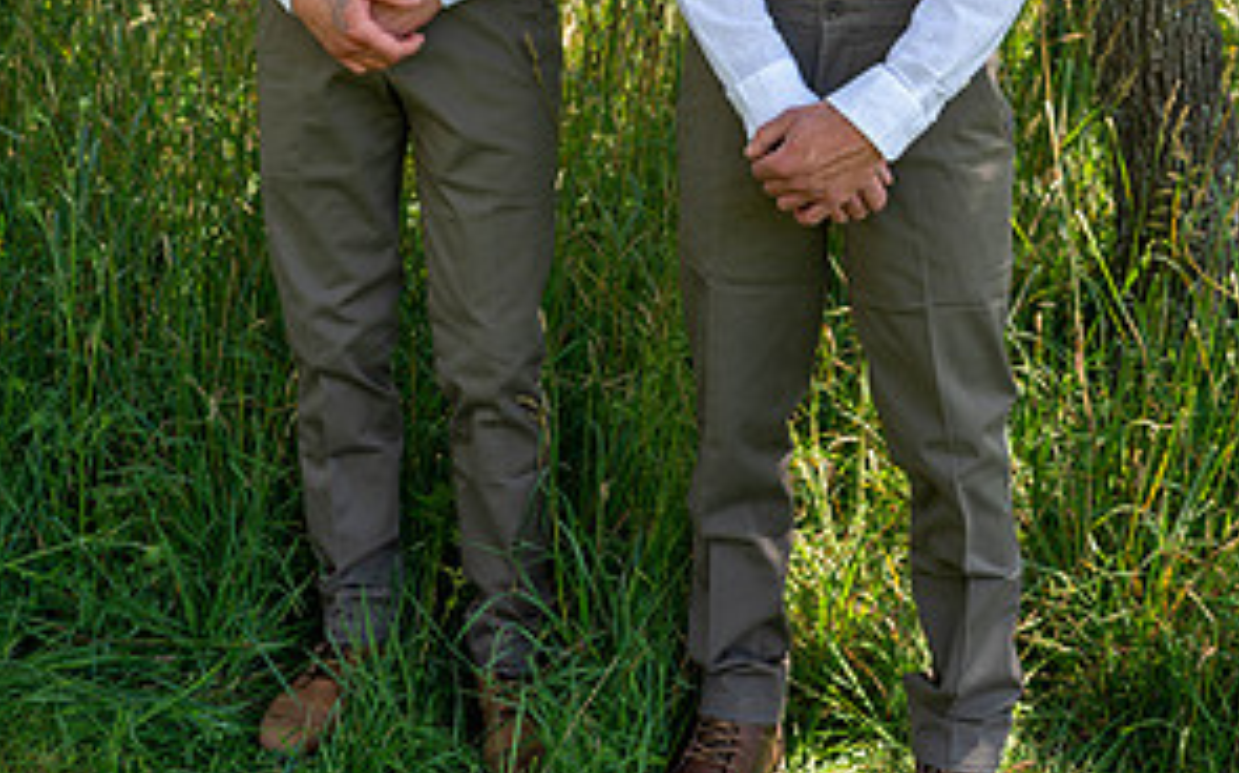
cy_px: 59
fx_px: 1991
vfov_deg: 21.4
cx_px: 624
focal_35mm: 59
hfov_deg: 34.6
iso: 220
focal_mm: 38
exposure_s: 1/250
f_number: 4
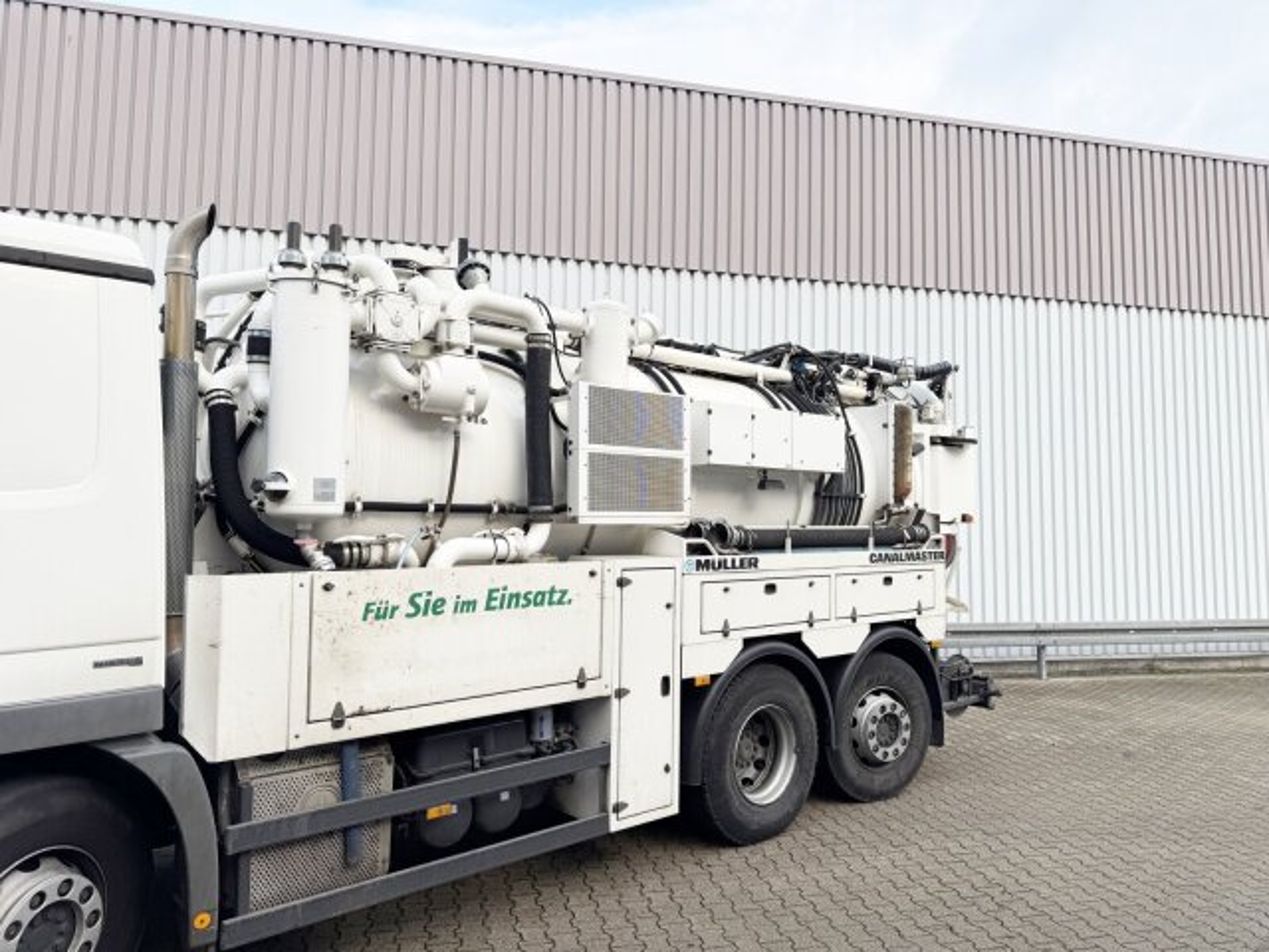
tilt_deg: +4.1
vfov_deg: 56.8
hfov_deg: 71.6
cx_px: 634
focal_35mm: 24
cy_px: 476
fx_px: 880
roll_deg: +0.8
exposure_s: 1/553
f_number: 1.78
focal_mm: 6.76
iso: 80
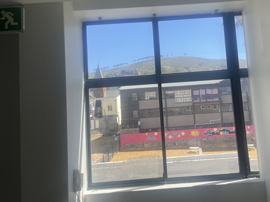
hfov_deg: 52.2
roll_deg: +4.8
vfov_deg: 40.6
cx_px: 165
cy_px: 87
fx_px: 273
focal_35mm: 35
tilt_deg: +7.2
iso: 32
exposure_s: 1/561
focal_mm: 4.2
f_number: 1.6
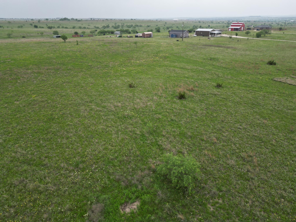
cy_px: 111
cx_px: 148
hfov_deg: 71.6
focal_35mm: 24
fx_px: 205
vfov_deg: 56.8
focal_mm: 6.72
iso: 140
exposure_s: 1/1600
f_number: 1.7
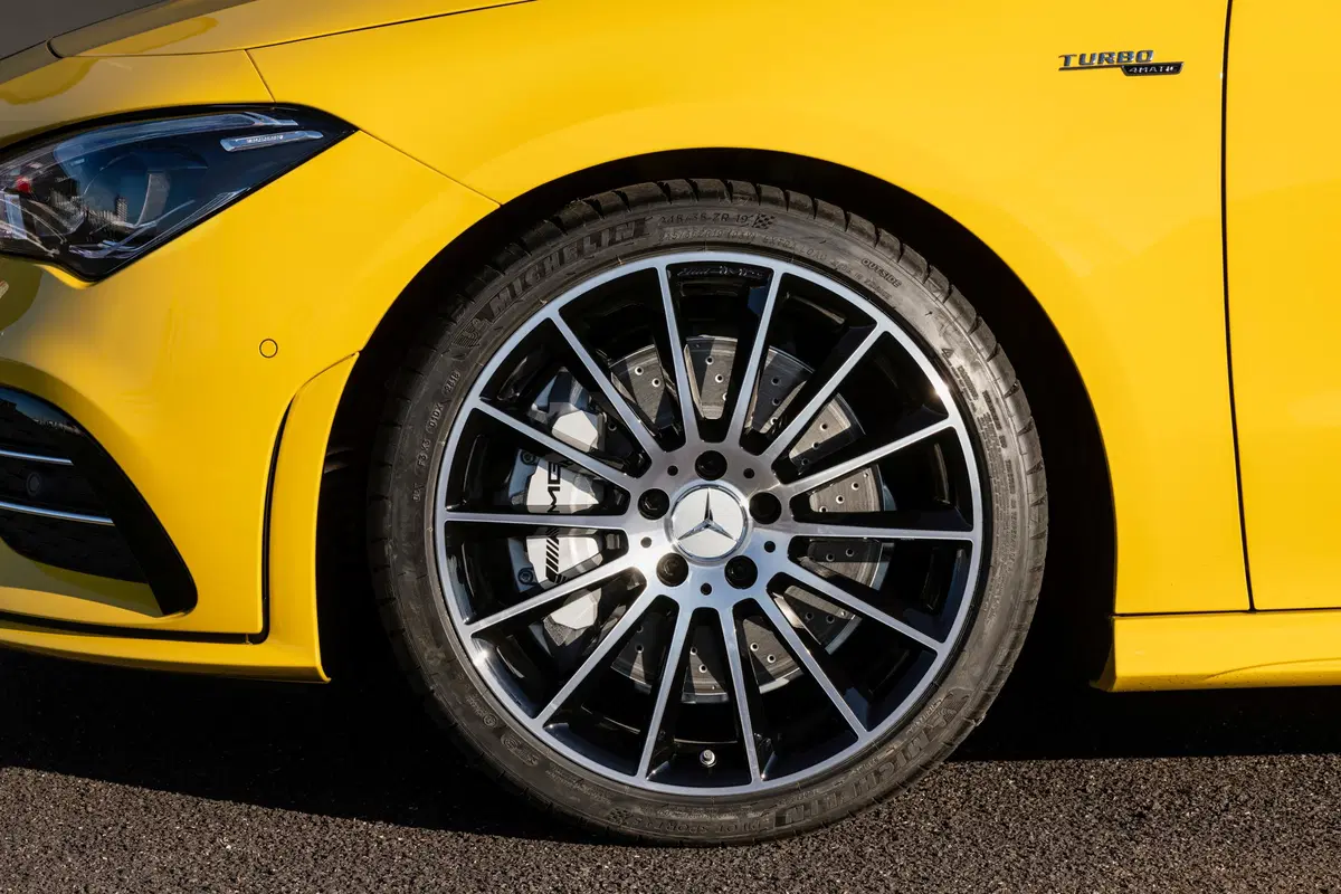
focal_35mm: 105
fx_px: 3911
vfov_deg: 13.0
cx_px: 670
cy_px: 447
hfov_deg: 19.5
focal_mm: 105
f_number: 11
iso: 100
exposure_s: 1/125
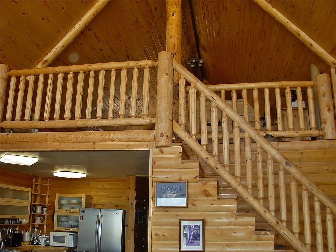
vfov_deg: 37.7
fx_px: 369
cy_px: 126
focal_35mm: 38
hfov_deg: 49.0
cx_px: 168
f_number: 2.9
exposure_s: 1/55.3
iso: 79
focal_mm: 6.3
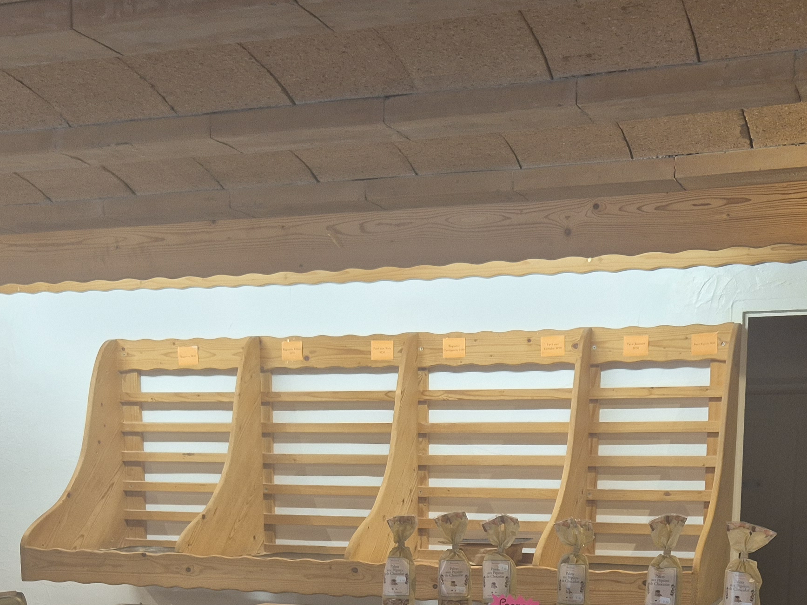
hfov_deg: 36.1
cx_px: 469
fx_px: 1236
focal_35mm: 53
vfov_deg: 25.3
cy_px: 684
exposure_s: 1/100
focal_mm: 5.4
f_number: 1.8
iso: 80
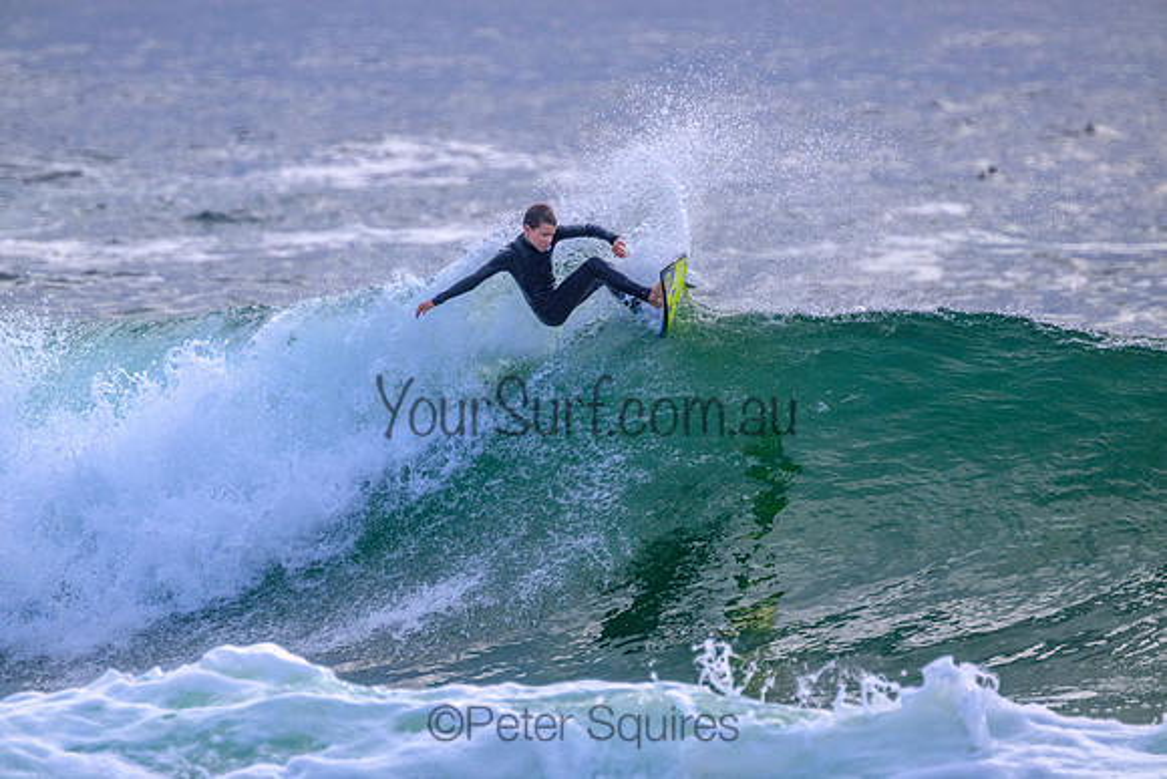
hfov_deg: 2.6
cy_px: 390
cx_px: 584
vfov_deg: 1.7
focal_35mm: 800
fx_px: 25938
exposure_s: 1/1600
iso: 2000
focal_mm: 800
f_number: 11
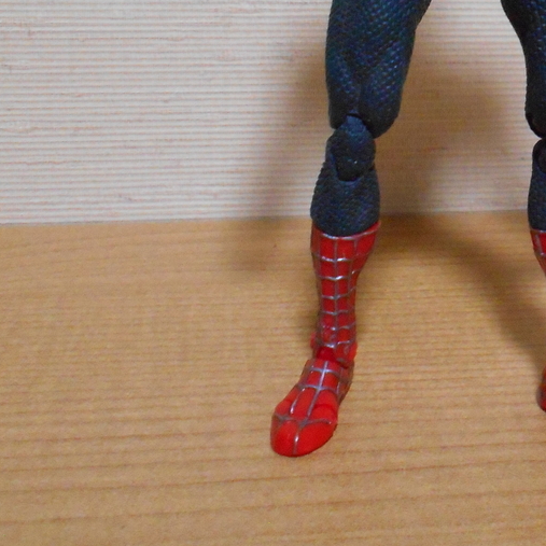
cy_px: -94
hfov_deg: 25.0
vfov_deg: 23.7
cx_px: 484
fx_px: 1196
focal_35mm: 67
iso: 800
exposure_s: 1/25
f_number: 3.6
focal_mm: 5.8
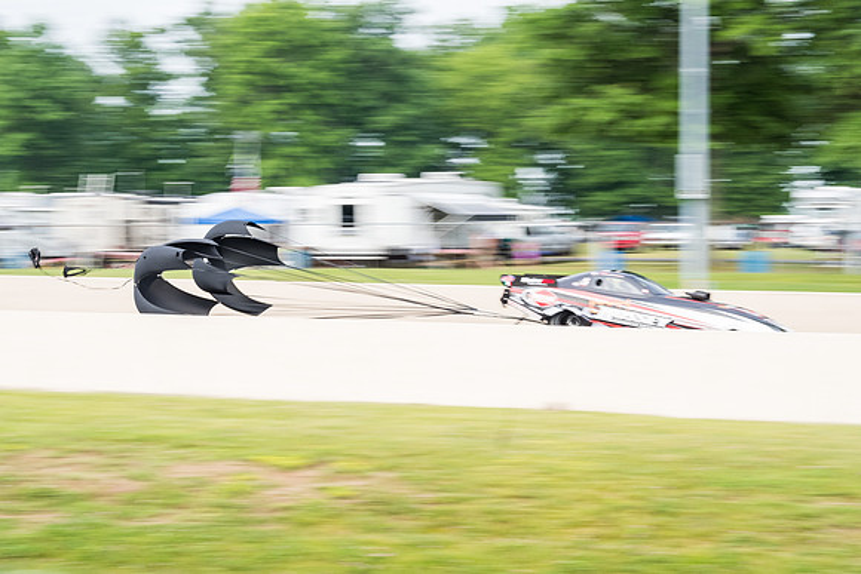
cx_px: 430
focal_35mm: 78
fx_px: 1866
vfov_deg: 17.5
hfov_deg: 26.0
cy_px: 287
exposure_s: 1/125
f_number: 9
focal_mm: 52
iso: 400
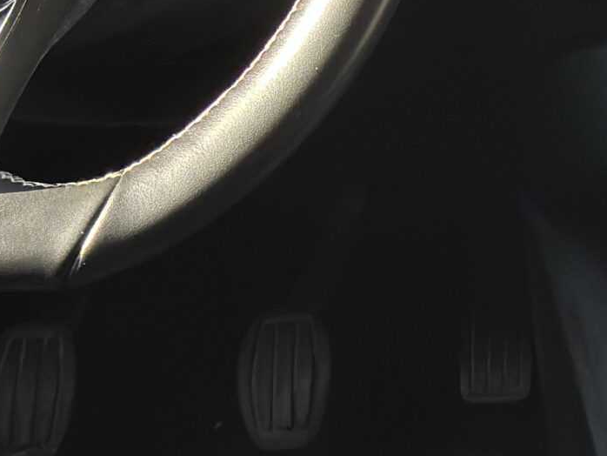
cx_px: 906
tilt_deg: -20.7
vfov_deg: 8.3
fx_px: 3087
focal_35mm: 176
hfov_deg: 10.8
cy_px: -212
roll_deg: +0.0
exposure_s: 1/228
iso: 80
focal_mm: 6.86
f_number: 1.78
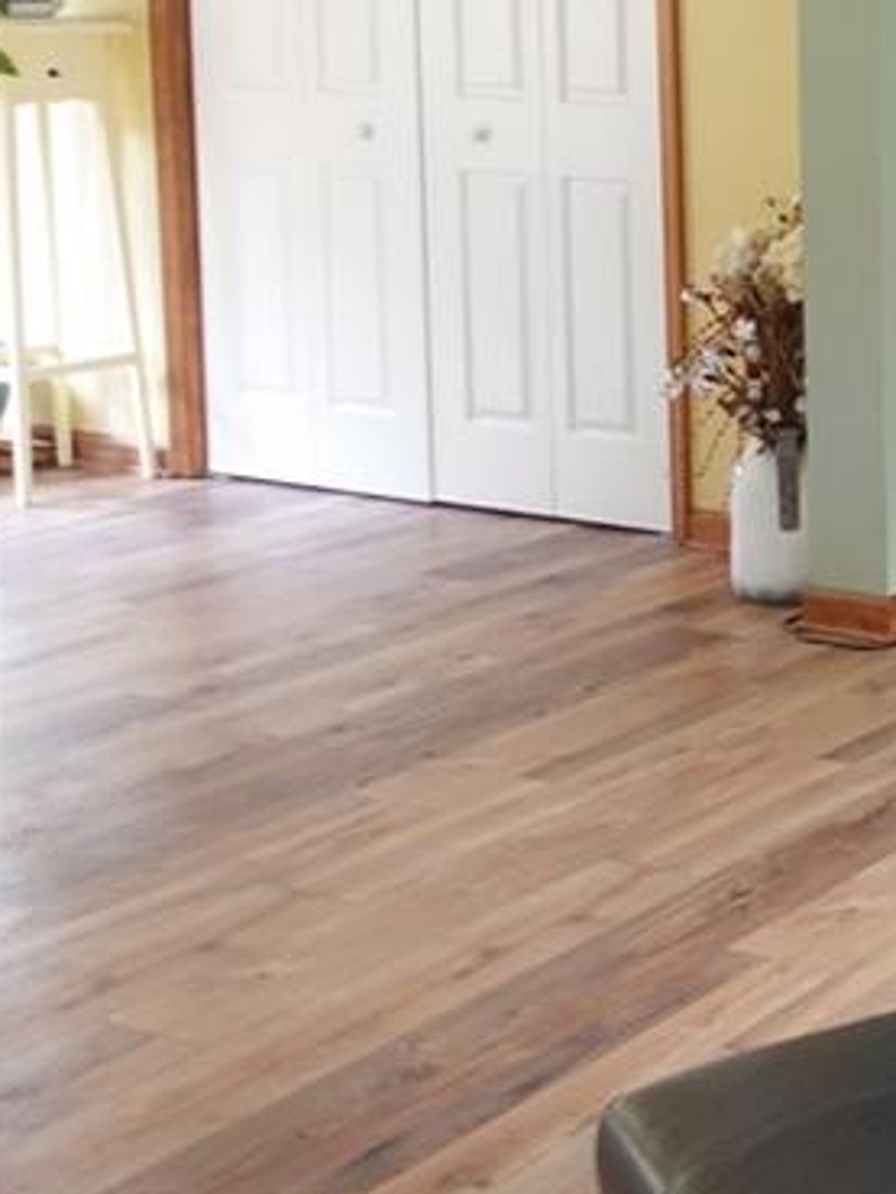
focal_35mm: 64
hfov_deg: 18.0
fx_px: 2207
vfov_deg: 29.3
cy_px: 171
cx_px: 1637
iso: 1000
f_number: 1.8
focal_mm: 9.4
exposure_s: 1/30
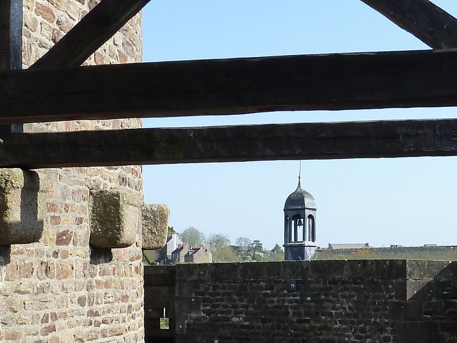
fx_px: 898
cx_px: 341
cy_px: 231
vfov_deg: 21.5
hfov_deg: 28.2
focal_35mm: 68
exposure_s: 1/320
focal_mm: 4.1
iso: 125
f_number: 4
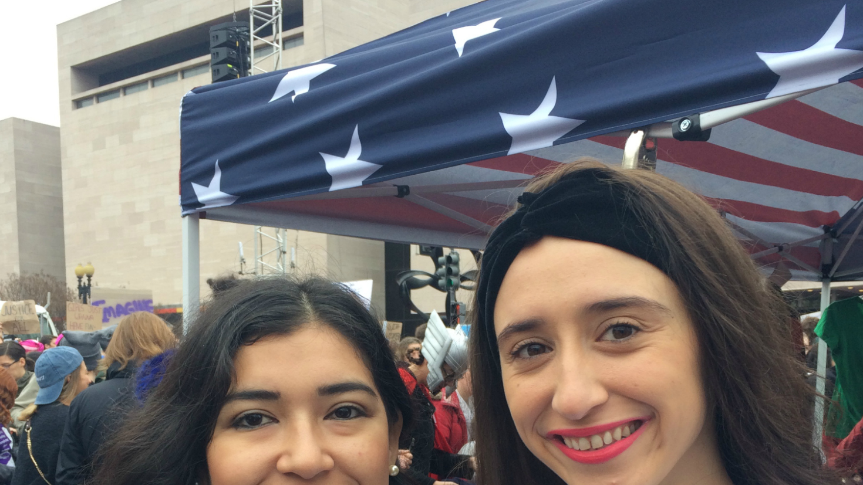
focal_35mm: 43
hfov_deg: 47.4
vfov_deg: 26.5
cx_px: 432
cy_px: 466
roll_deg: +2.1
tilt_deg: -7.4
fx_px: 984
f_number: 2.2
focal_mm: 4.15
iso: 40
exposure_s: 1/120
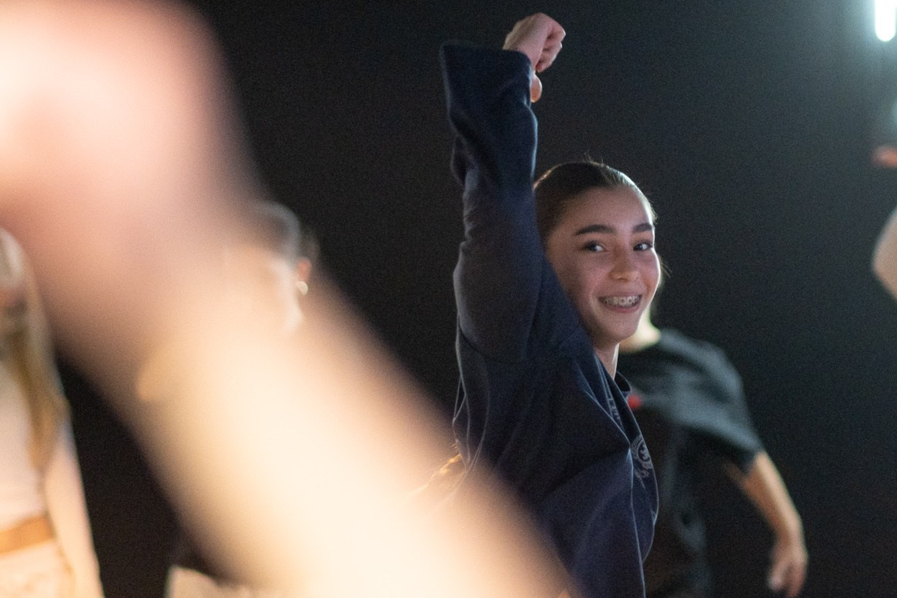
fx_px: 4508
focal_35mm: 181
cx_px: 489
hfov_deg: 11.4
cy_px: 344
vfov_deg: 7.6
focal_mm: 56
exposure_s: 1/320
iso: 2500
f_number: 1.2
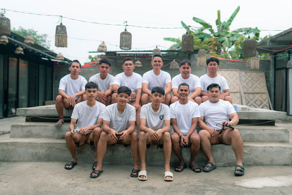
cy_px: 98
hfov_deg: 54.5
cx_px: 146
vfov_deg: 37.8
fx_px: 284
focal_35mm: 35
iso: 160
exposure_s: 1/400
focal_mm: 35
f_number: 2
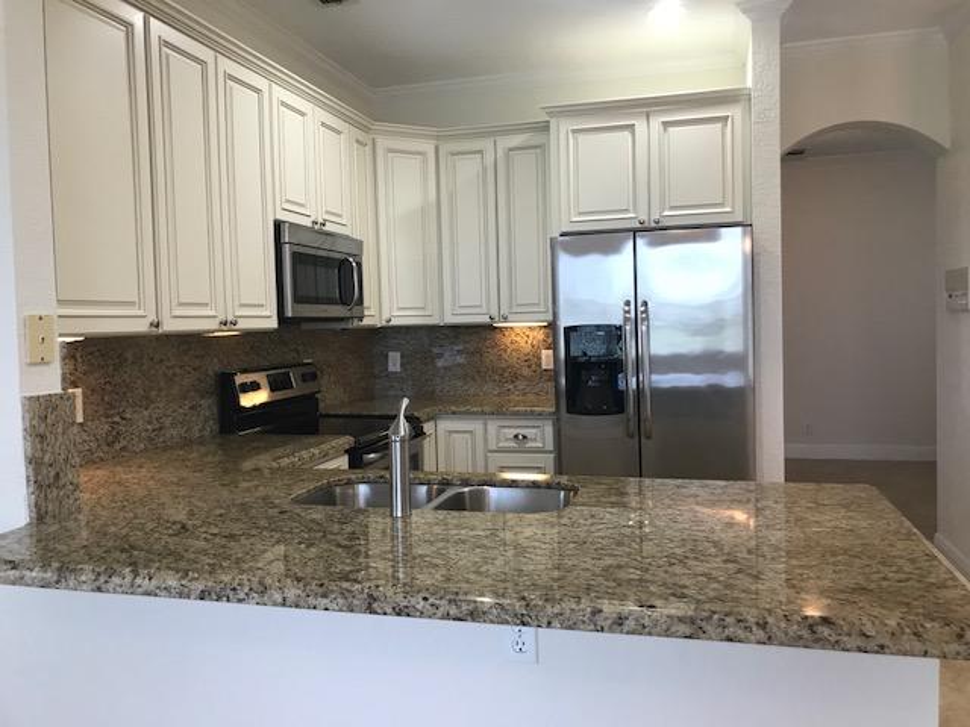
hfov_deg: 63.4
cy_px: 364
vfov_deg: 49.7
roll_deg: +1.0
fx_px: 785
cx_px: 485
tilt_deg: -2.7
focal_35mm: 28
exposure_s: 1/30
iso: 32
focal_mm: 3.99
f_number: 1.8
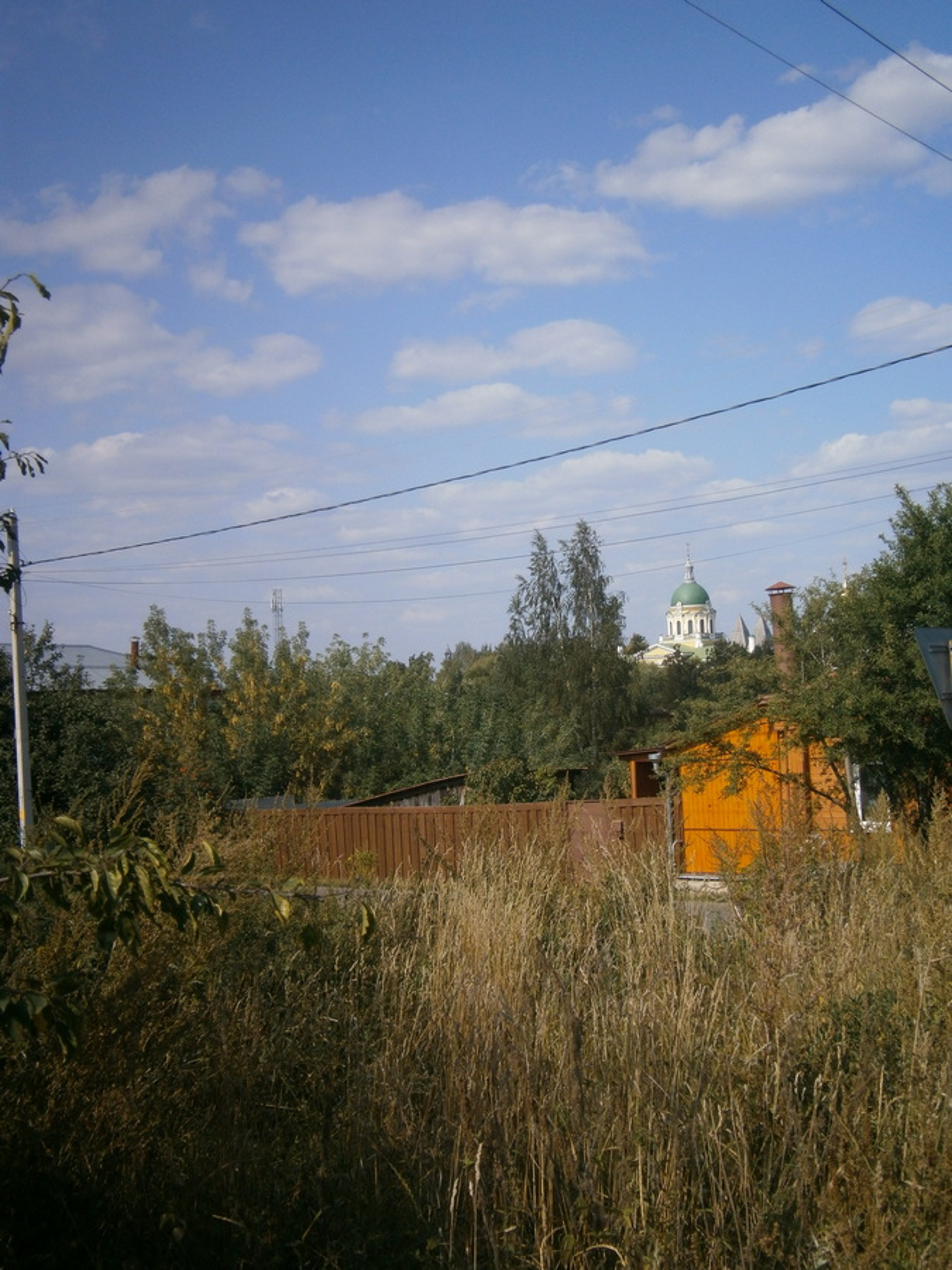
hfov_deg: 30.9
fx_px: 1723
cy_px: 635
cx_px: 476
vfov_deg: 40.4
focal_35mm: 47
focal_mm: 8.3
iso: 80
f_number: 9.7
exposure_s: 1/160
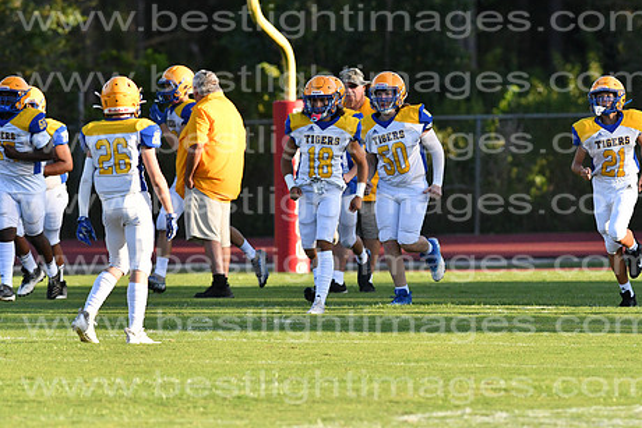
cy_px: 174
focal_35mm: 567
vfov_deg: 2.4
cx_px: 338
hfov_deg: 3.6
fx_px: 10114
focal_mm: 300
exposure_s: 1/8000
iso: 2000
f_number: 4.5
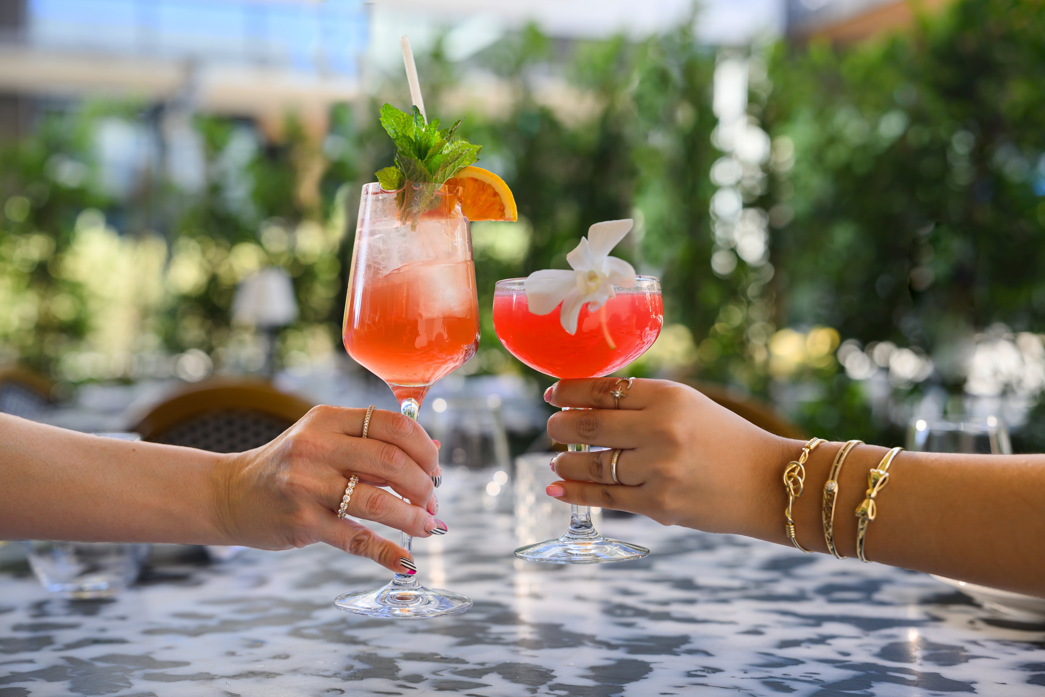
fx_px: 1335
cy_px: 348
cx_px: 522
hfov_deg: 42.7
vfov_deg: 29.2
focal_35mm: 46
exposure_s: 1/100
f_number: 2.8
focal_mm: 46
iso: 400
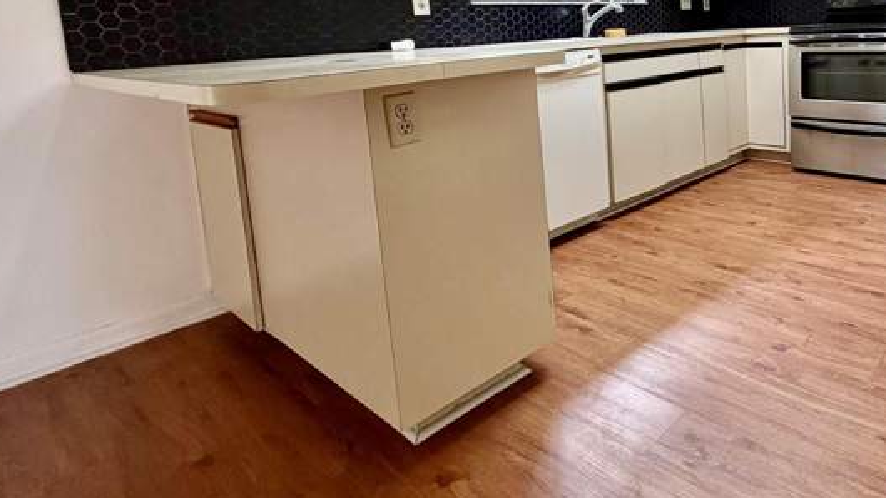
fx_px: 540
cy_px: 69
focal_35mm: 23
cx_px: 644
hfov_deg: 74.2
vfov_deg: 45.8
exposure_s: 1/60
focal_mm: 2.22
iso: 200
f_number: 2.2
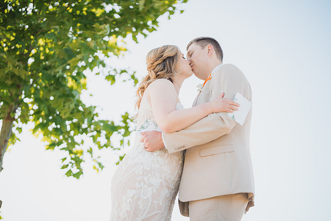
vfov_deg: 27.0
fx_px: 460
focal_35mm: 50
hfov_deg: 39.6
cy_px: 110
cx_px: 166
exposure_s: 1/2500
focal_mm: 50
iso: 125
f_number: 1.4
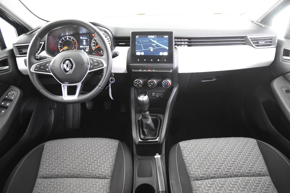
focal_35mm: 26
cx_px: 145
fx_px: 205
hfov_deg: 70.4
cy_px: 96
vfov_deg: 50.4
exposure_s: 1/25
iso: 4500
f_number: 2.8
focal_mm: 17
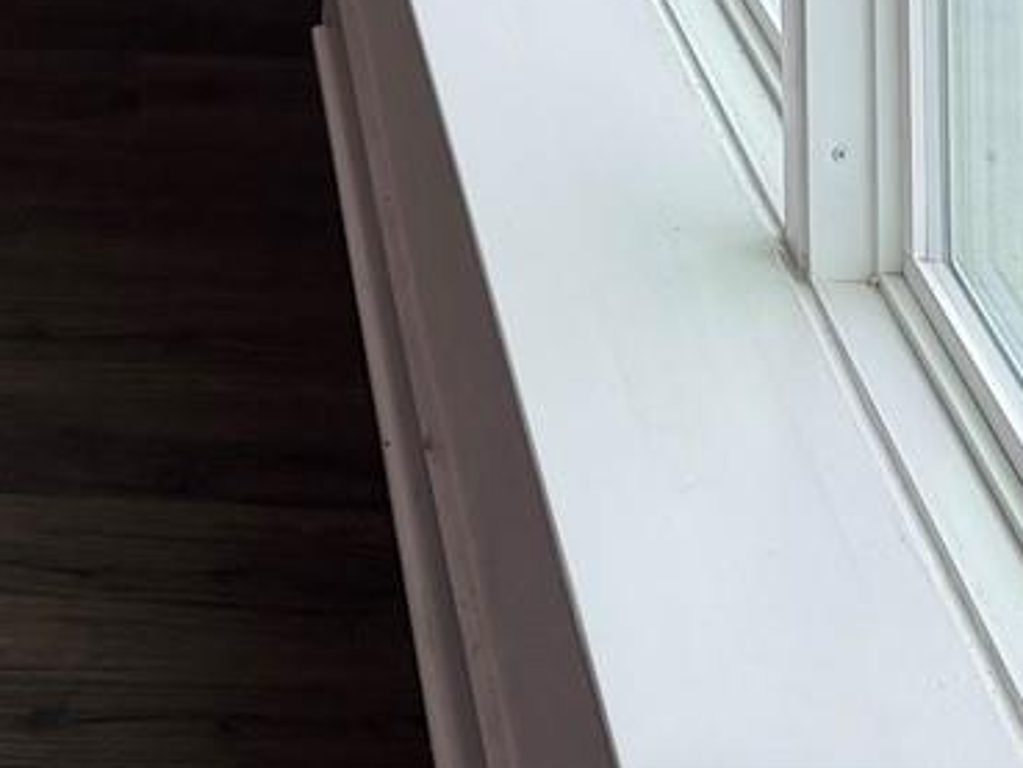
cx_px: -408
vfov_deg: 12.2
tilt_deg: -5.2
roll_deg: +2.3
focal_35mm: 104
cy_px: -882
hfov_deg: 17.4
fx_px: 3074
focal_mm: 6.76
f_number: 1.78
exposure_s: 1/796
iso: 80
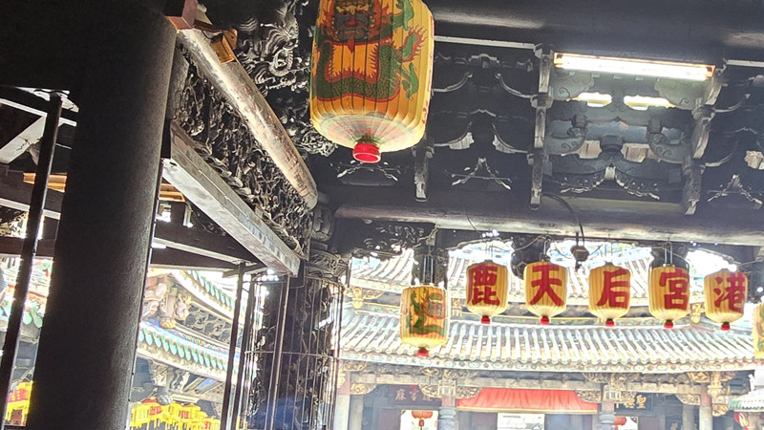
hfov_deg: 55.1
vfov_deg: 34.0
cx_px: 577
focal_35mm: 34
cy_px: 318
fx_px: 689
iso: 400
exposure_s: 1/60
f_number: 2.2
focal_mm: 2.2
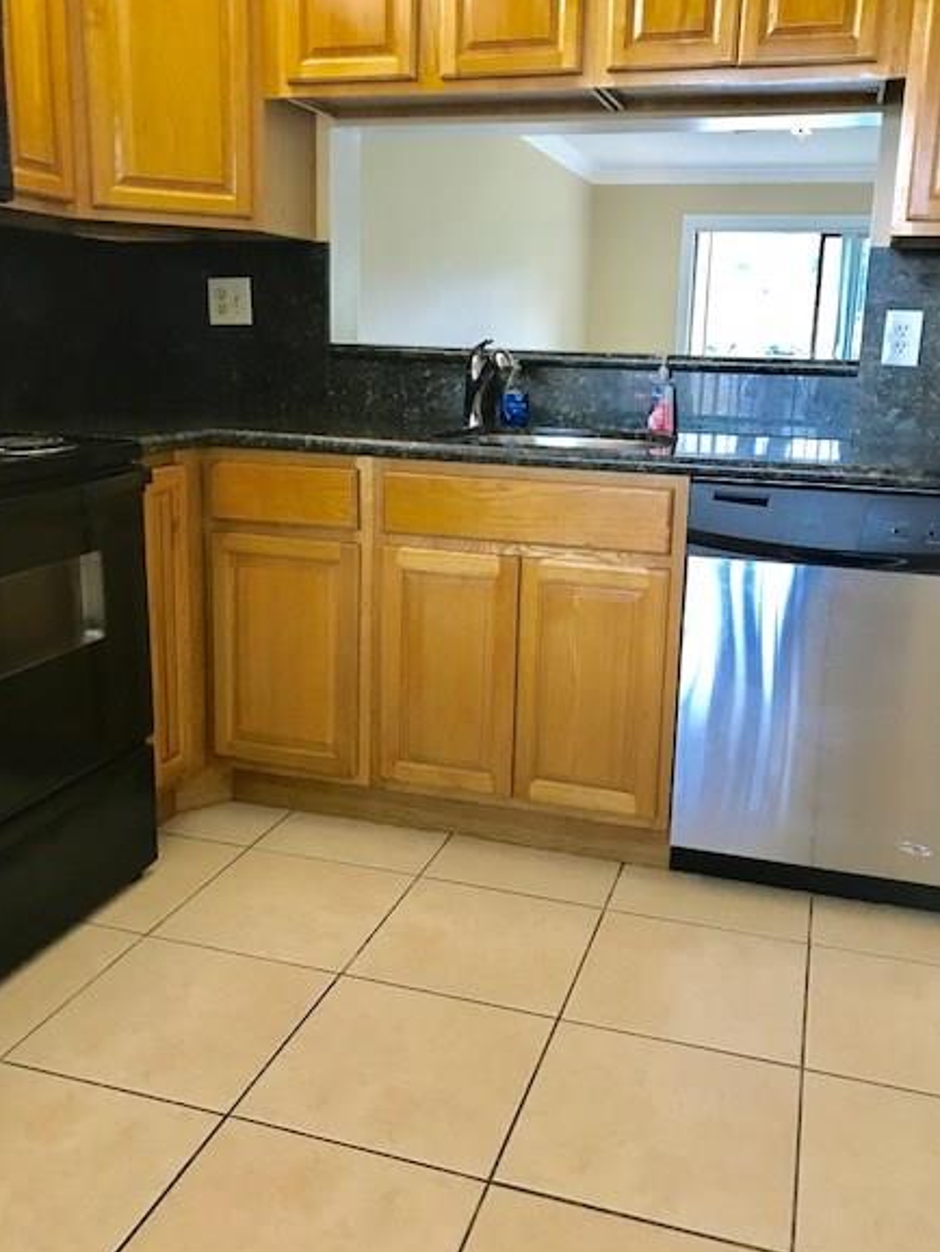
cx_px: 479
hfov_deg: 45.5
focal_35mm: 31
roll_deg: -1.4
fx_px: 1122
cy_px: 568
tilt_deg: -11.0
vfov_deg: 58.2
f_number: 1.8
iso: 50
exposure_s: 1/15
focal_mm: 3.99
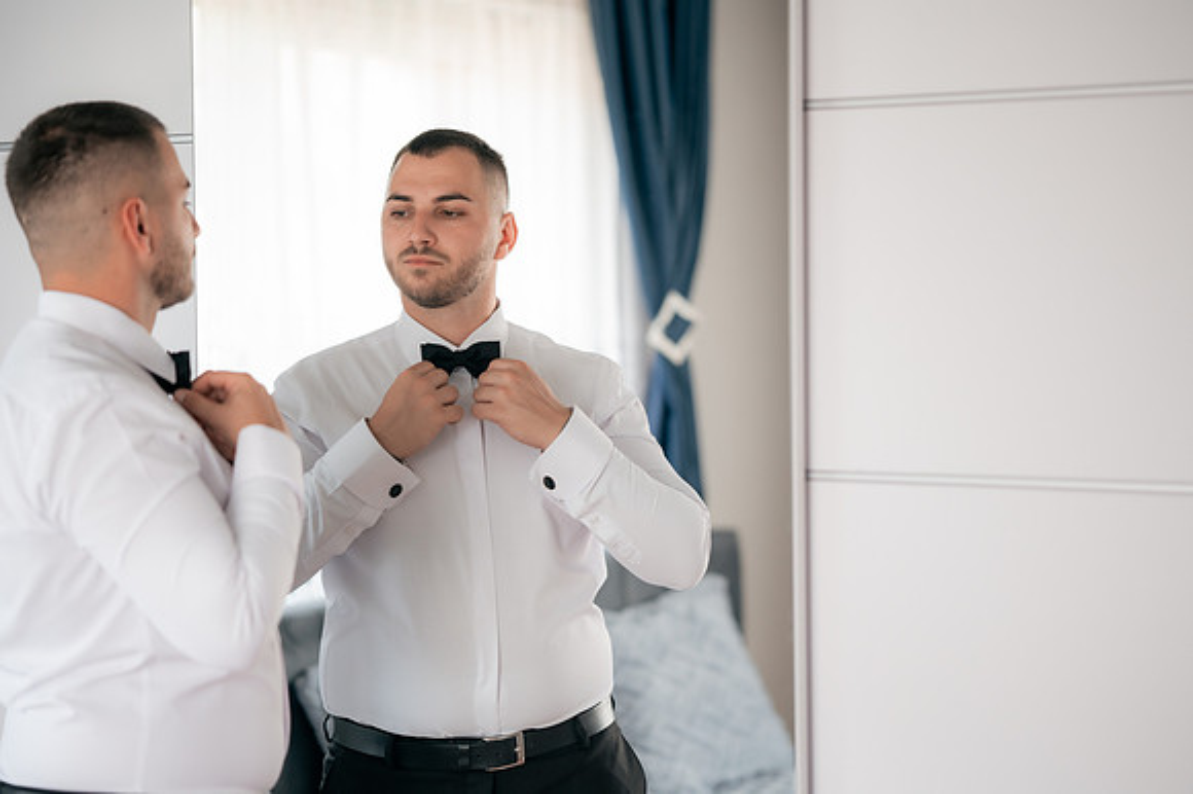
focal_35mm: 85
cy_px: 397
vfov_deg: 16.1
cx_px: 596
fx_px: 2815
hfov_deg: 23.9
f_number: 2
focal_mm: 85
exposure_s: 1/320
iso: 800
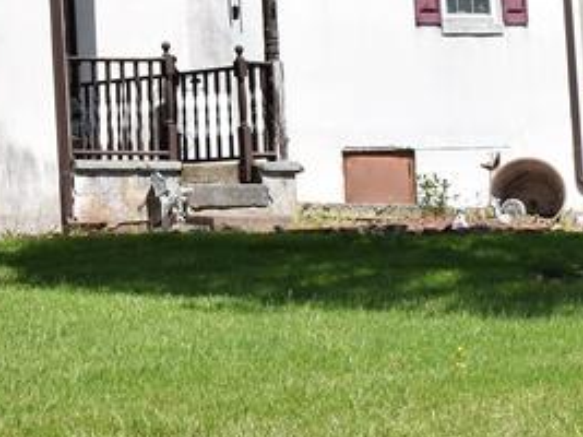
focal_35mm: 170
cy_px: -52
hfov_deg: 11.2
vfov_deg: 8.7
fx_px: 2861
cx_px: -242
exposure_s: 1/250
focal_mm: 29
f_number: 8
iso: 100
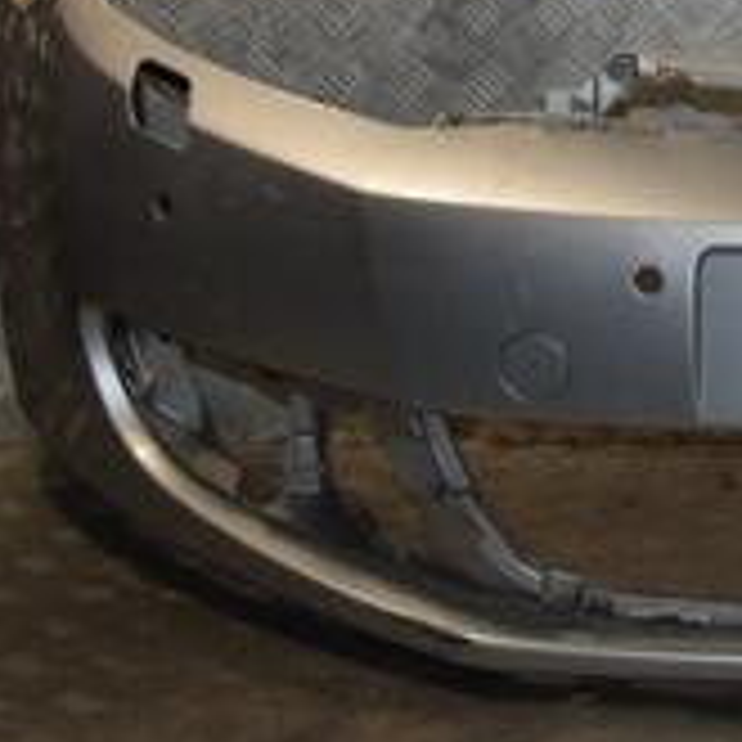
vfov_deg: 14.8
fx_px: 2802
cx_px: 1165
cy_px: -31
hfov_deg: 14.0
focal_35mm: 116
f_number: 9
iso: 800
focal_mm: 25
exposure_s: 1/200
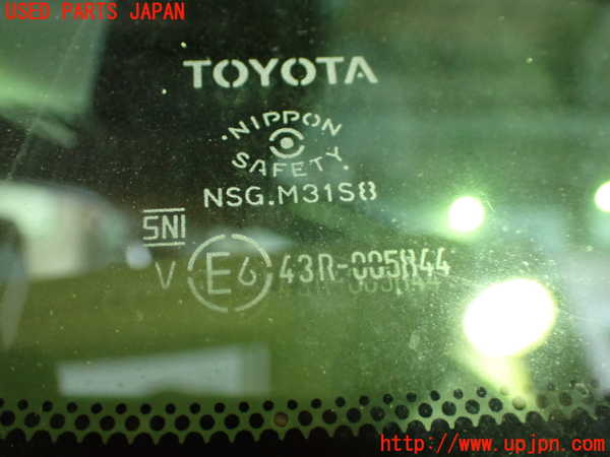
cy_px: 228
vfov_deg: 35.1
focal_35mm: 41
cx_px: 305
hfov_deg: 45.8
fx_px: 722
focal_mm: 7.31
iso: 1000
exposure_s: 1/40
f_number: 2.8
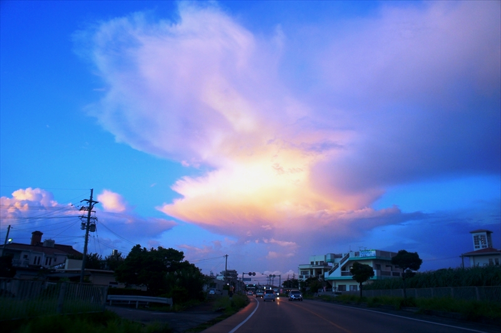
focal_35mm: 27
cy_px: 166
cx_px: 250
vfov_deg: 47.8
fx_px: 375
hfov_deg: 67.5
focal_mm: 18
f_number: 4
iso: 500
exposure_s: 1/160
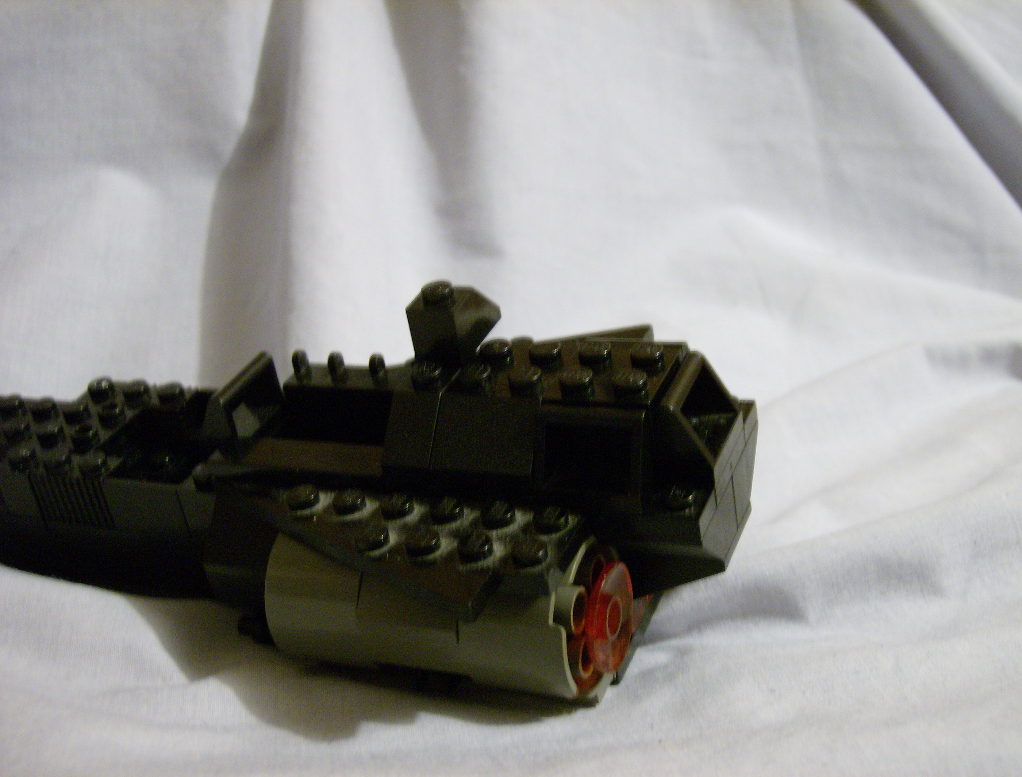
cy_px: 388
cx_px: 511
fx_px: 1365
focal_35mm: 46
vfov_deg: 31.8
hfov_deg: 41.1
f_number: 3.1
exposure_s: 1/4.83
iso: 200
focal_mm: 7.7
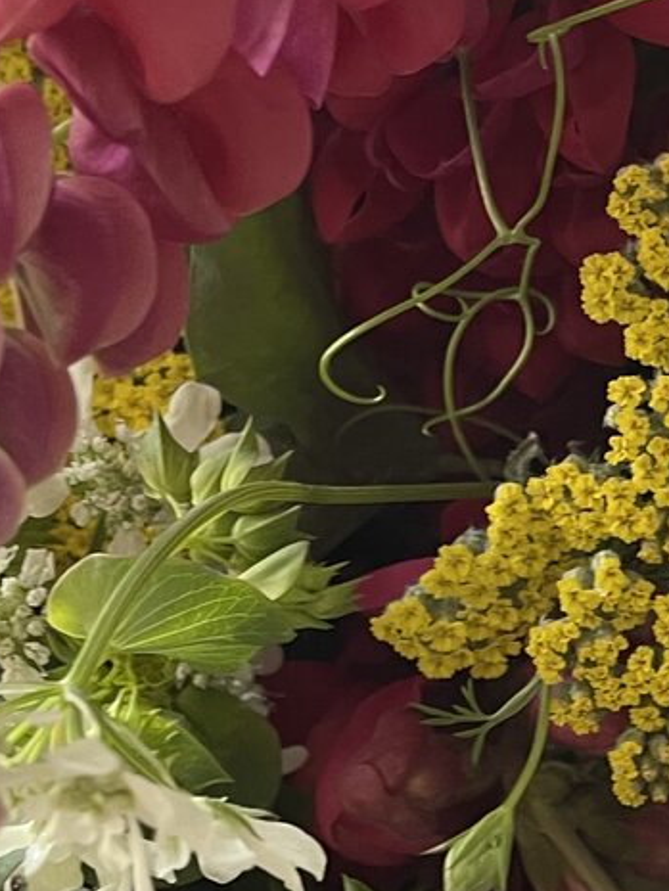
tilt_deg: -53.5
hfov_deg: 16.9
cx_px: 634
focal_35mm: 86
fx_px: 2215
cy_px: 590
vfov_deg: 22.7
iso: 125
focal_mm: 5.1
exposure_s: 1/74
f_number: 1.6
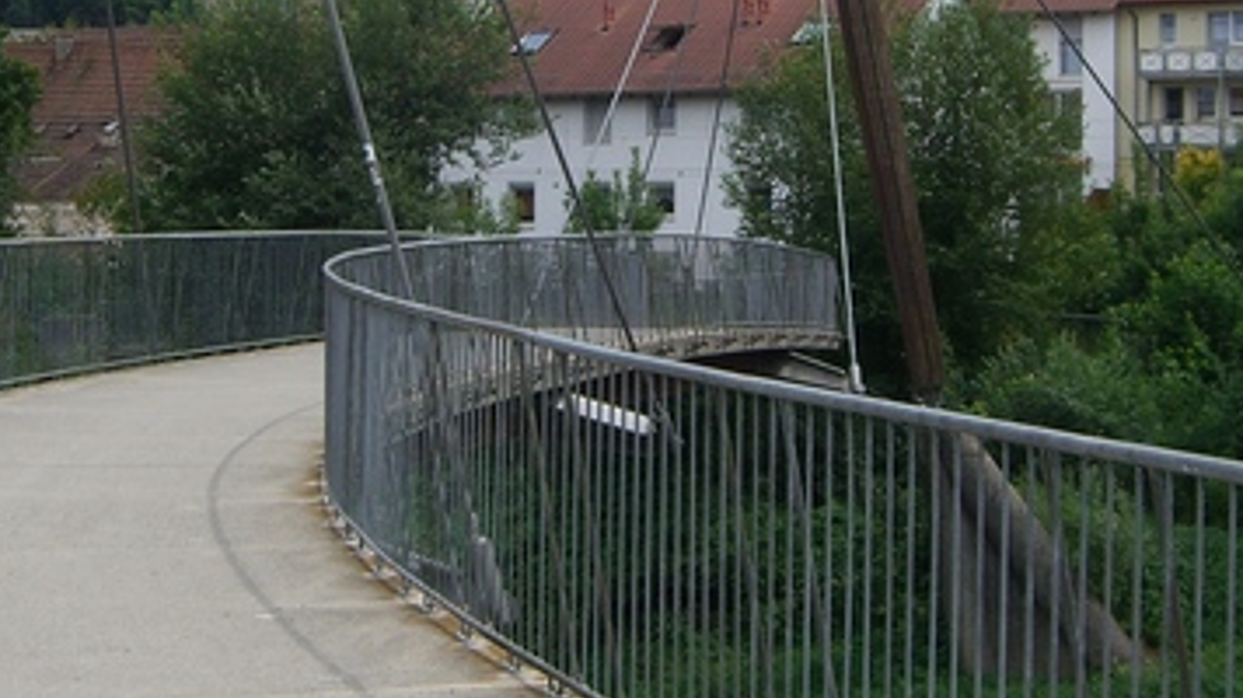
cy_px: 73
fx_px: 3064
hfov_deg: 22.9
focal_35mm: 93
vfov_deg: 12.9
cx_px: 608
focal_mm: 7.9
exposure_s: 1/640
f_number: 4
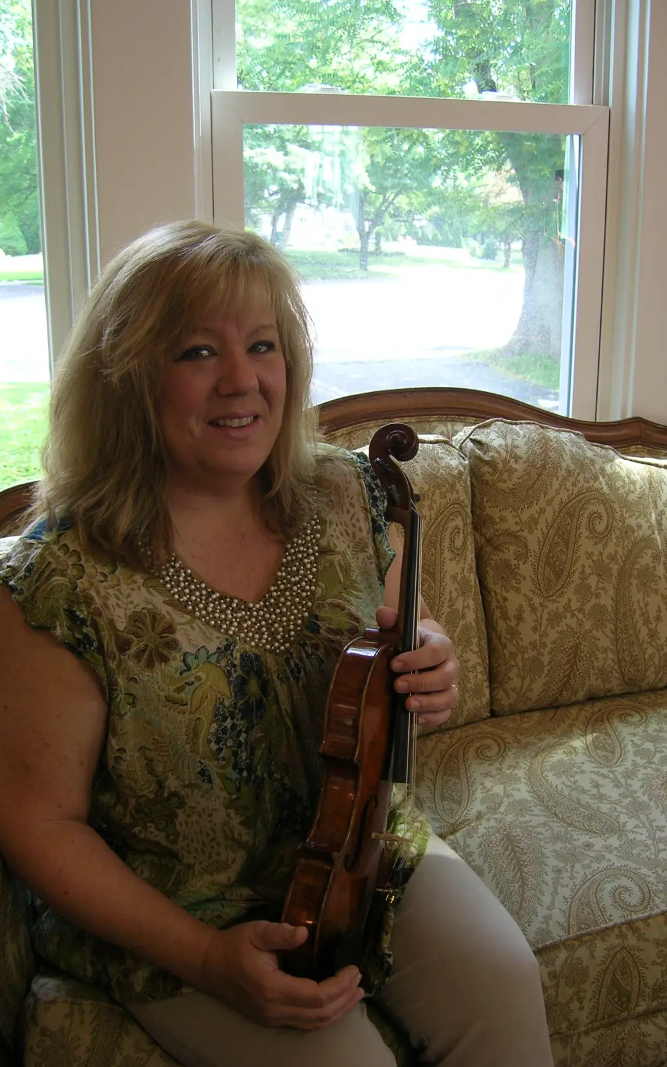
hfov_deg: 34.4
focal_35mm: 37
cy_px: 541
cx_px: 320
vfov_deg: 52.8
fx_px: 1076
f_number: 2.9
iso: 50
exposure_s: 1/16.5
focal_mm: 5.7
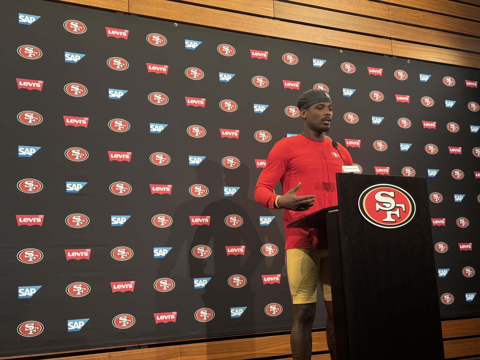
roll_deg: +2.6
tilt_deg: +8.5
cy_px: 180
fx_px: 666
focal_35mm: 48
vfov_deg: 30.3
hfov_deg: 39.7
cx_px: 240
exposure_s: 1/60
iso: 250
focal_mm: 6.76
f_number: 1.78
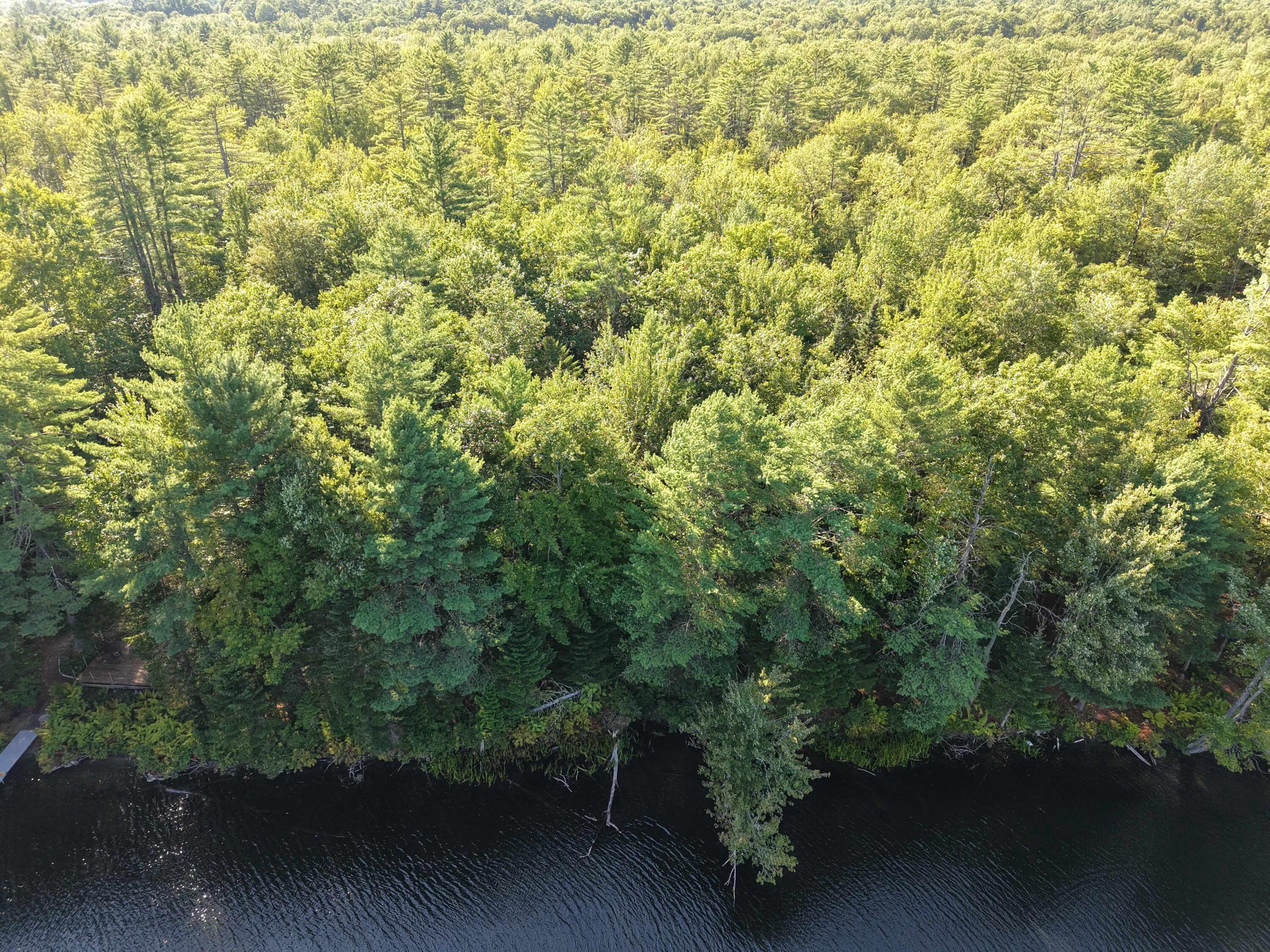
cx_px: 635
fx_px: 881
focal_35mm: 24
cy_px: 476
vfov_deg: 56.8
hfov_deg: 71.6
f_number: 1.8
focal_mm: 8.67
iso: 130
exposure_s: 1/400
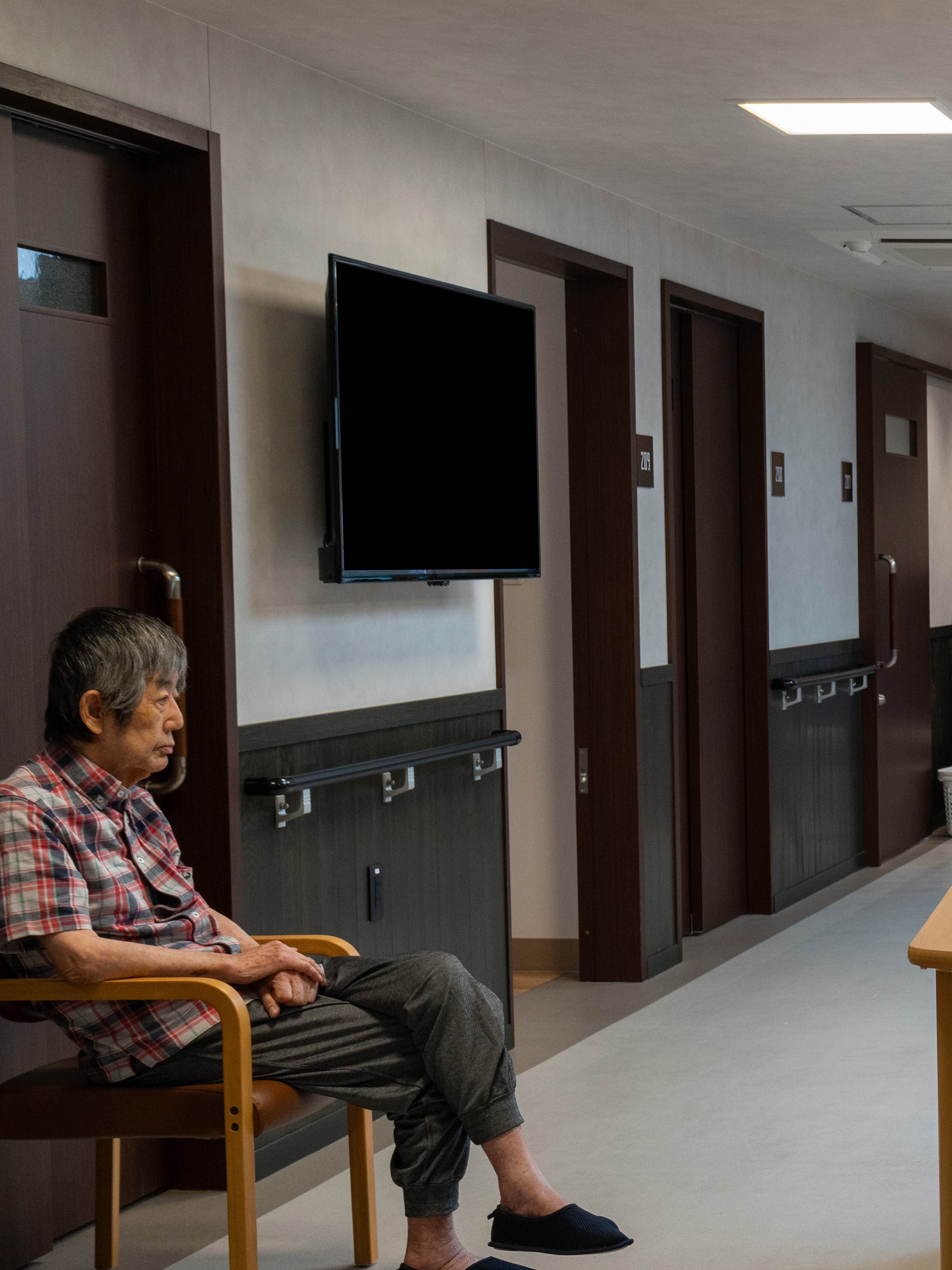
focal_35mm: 71
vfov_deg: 27.4
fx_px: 2603
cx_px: 1391
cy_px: 734
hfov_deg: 18.5
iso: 800
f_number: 5.6
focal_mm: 33
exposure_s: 1/125
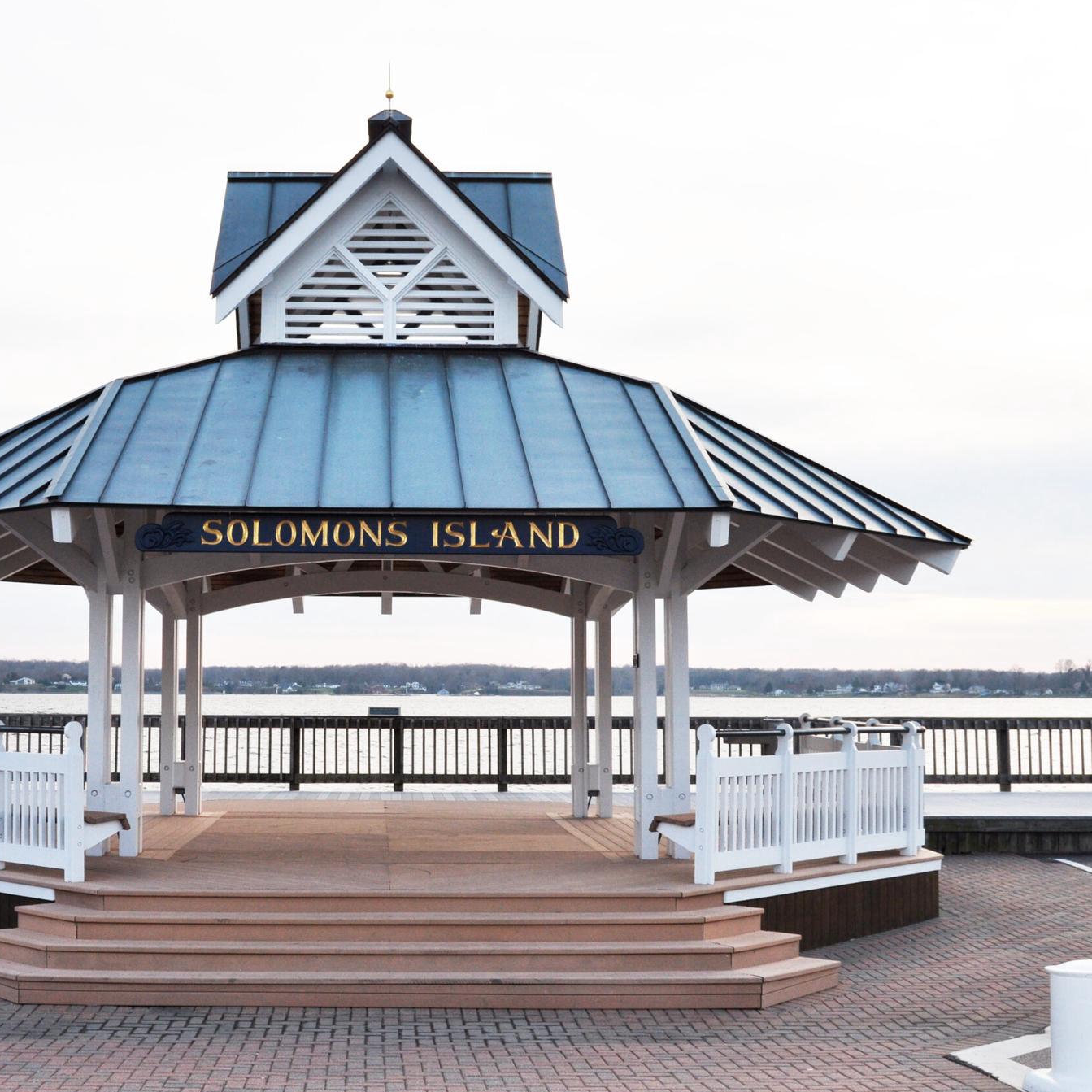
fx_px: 1593
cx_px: 383
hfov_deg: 37.5
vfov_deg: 37.8
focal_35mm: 45
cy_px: 551
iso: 400
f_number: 10
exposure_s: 1/160
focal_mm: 23
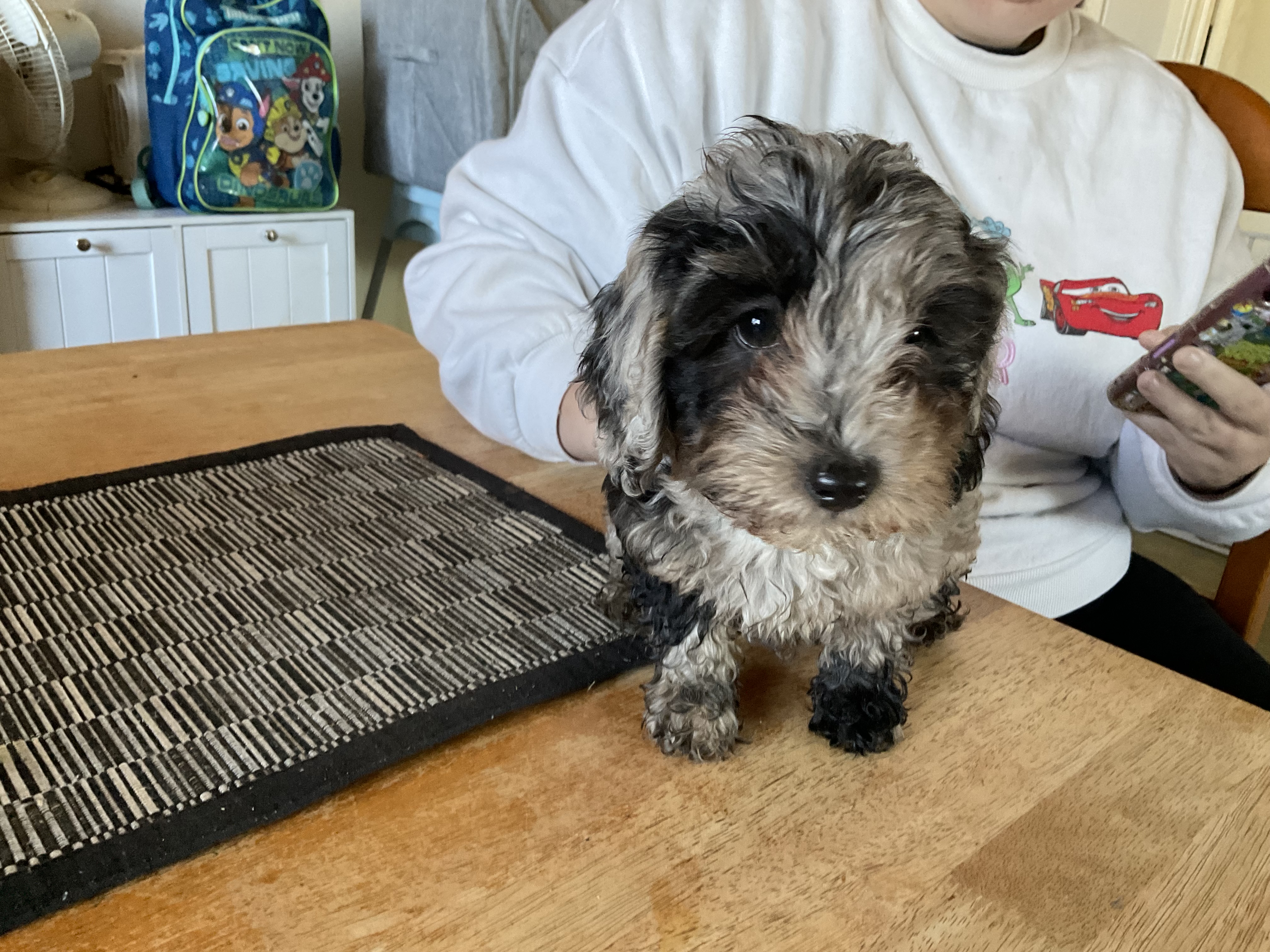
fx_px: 1064
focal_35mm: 29
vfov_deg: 48.2
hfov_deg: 61.7
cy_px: 476
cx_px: 635
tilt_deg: -20.2
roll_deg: -4.8
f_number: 1.8
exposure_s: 1/60
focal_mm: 3
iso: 160
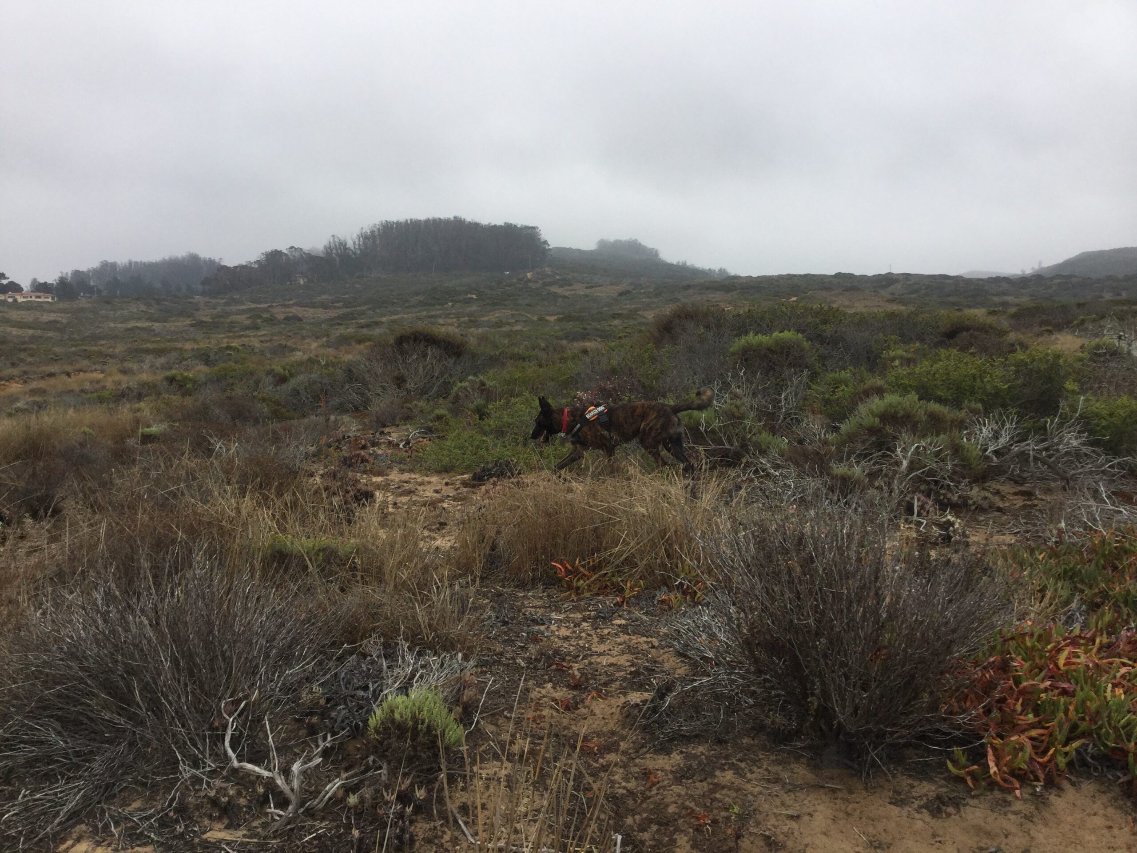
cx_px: 568
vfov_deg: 45.4
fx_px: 1018
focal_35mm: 31
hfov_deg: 58.4
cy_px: 426
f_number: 2.4
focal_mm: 3.3
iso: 25
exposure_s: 1/413
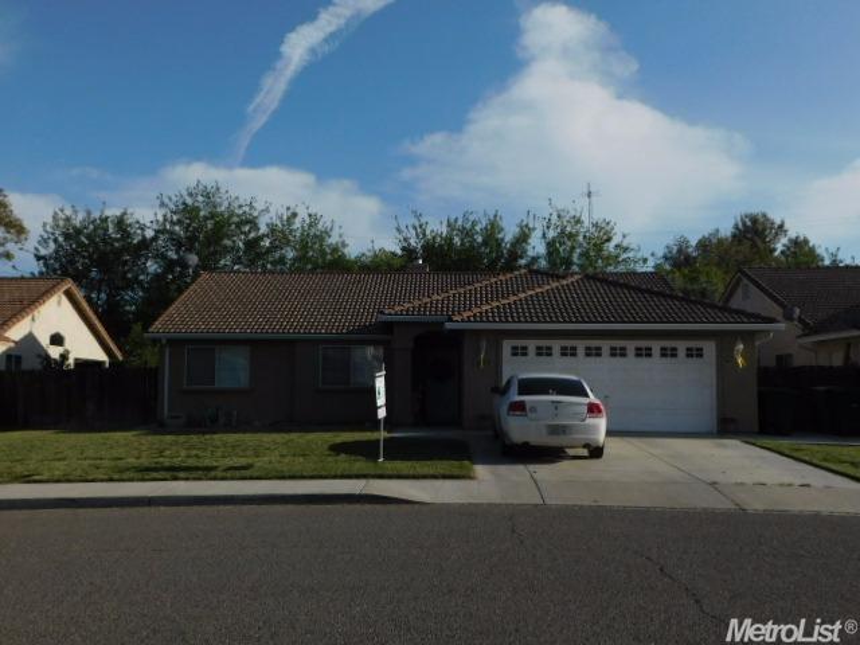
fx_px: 894
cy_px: 322
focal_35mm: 36
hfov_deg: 51.4
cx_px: 430
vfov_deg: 39.7
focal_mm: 6.3
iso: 125
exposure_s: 1/800
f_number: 7
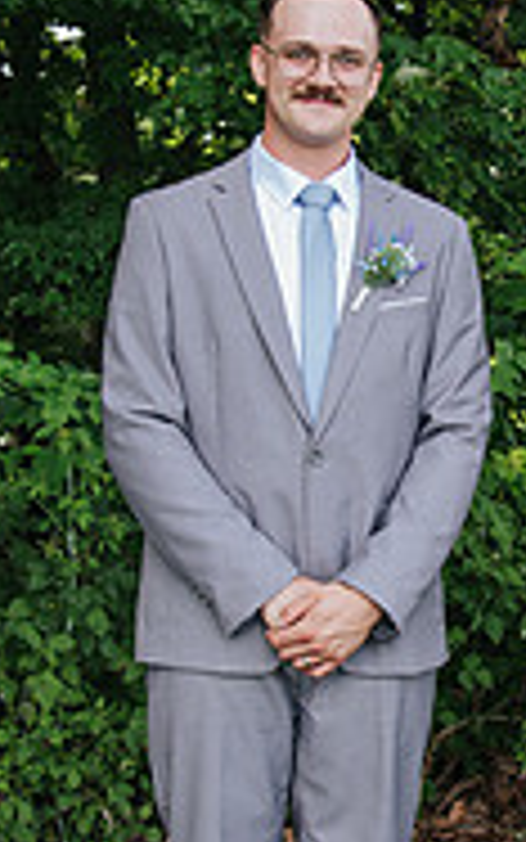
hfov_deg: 12.6
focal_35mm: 103
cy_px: 392
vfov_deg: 20.2
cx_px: 448
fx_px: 2361
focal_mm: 28
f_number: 4
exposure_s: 1/200
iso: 250
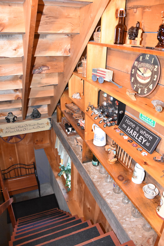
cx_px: 82
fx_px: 184
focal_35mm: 27
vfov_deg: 67.4
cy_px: 123
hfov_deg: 47.9
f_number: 4
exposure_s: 1/60
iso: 6400
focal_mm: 18
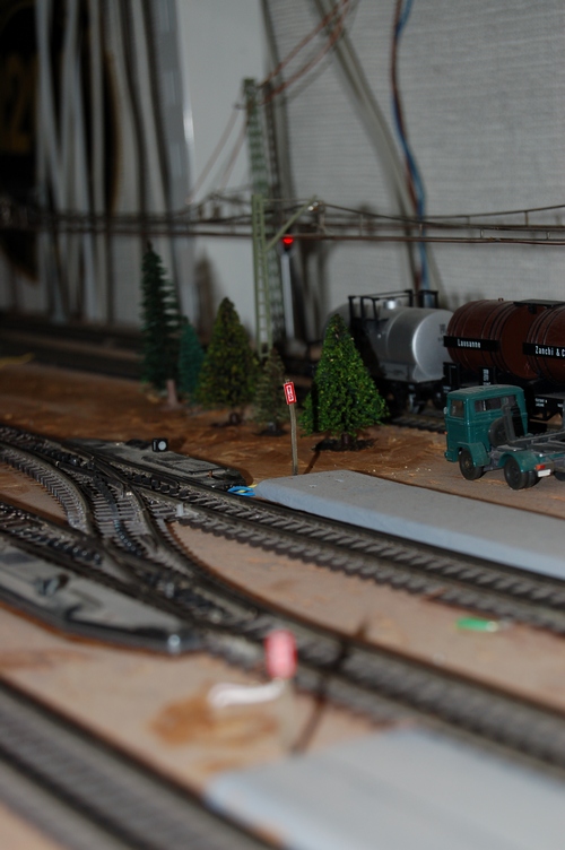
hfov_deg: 16.5
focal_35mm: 82
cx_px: 282
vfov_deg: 24.6
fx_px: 1946
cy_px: 425
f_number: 5.6
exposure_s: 1/125
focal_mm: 55
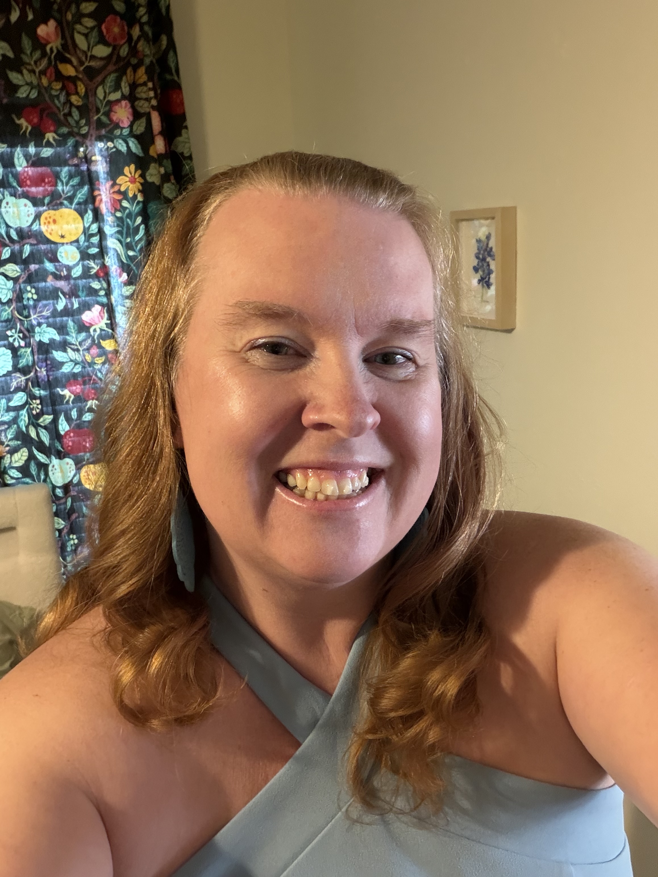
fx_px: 760
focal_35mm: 30
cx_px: 329
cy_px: 438
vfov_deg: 60.0
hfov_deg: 46.8
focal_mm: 2.71
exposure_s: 1/40
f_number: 1.9
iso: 320
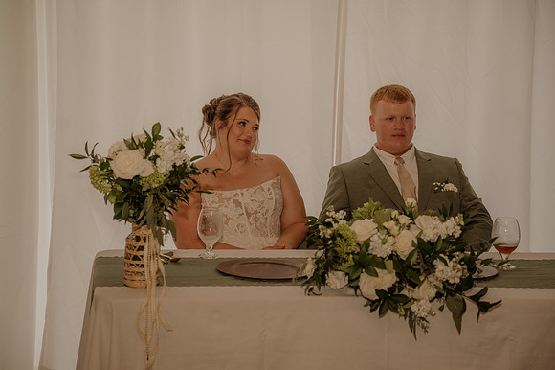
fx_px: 1122
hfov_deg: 27.8
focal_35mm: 73
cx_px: 278
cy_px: 185
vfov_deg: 18.7
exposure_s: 1/200
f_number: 3.5
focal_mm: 70
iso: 500
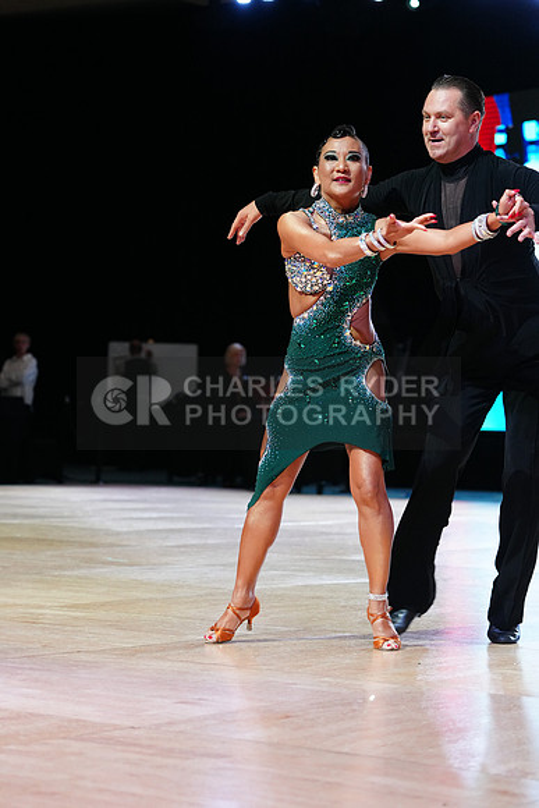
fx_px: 2110
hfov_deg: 14.6
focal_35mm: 94
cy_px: 404
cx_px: 270
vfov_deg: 21.7
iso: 2500
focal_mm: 94
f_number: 4
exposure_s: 1/320
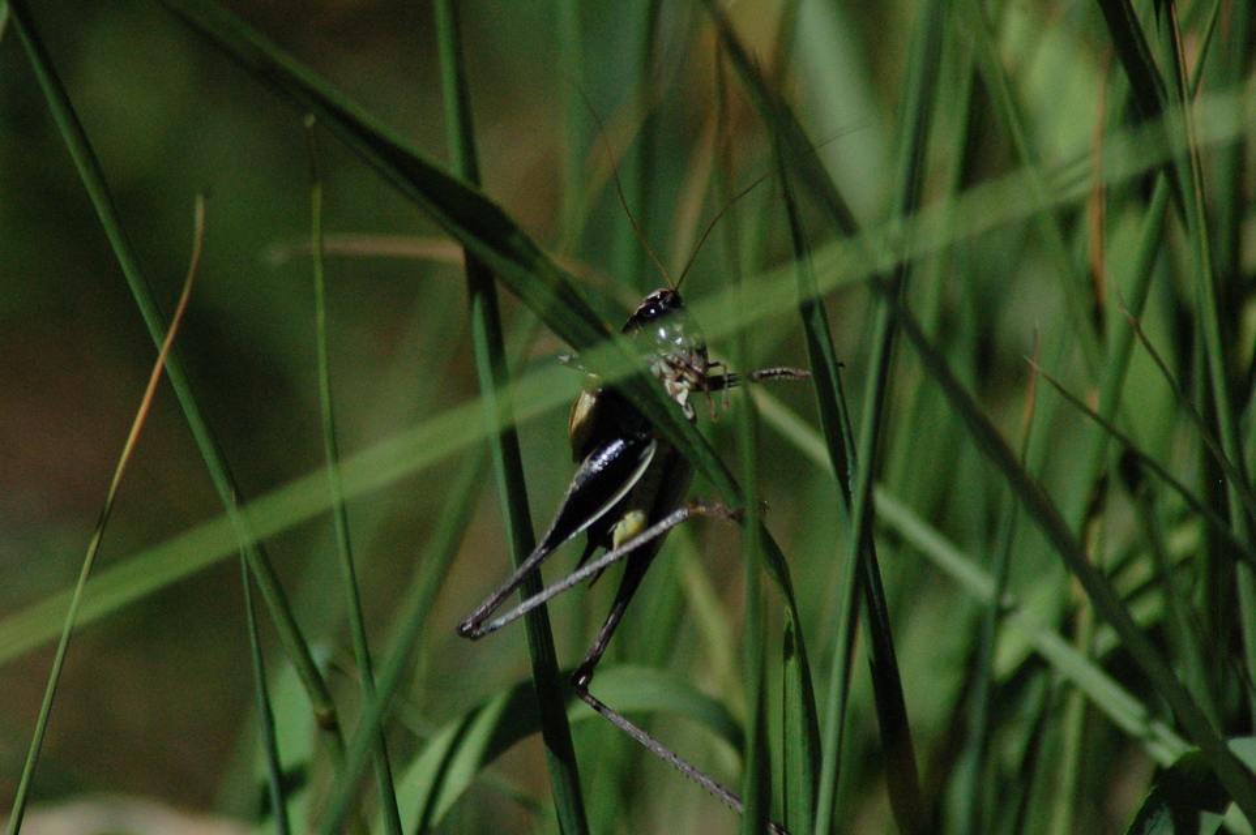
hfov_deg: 4.6
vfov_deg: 3.1
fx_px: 15689
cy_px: 418
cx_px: 628
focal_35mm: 450
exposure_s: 1/4000
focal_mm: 300
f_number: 8
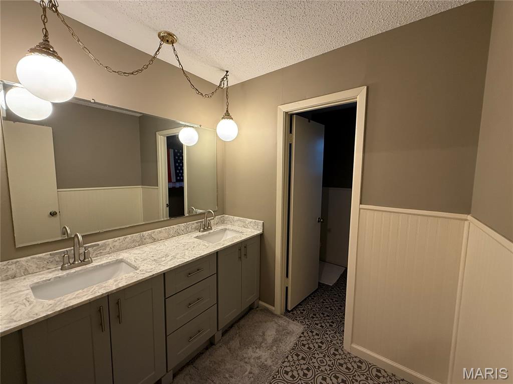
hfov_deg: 102.1
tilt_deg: -5.2
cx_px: 256
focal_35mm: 14
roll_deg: -0.5
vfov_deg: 85.7
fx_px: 207
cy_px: 192
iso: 200
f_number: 2.2
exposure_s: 1/60
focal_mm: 2.22
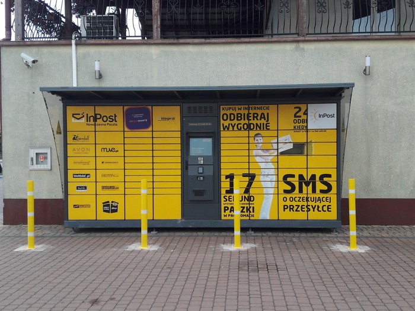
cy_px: 156
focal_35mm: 28
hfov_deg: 63.4
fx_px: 336
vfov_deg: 49.7
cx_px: 208
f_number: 1.9
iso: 40
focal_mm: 3.7
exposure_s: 1/145
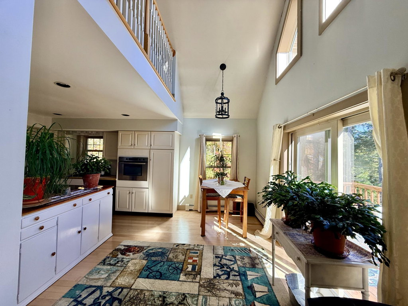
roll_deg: -1.4
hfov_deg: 102.1
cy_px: 153
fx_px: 165
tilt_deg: +2.4
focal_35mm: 14
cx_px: 204
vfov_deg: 85.7
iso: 50
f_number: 2.2
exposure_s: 1/103
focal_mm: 2.22
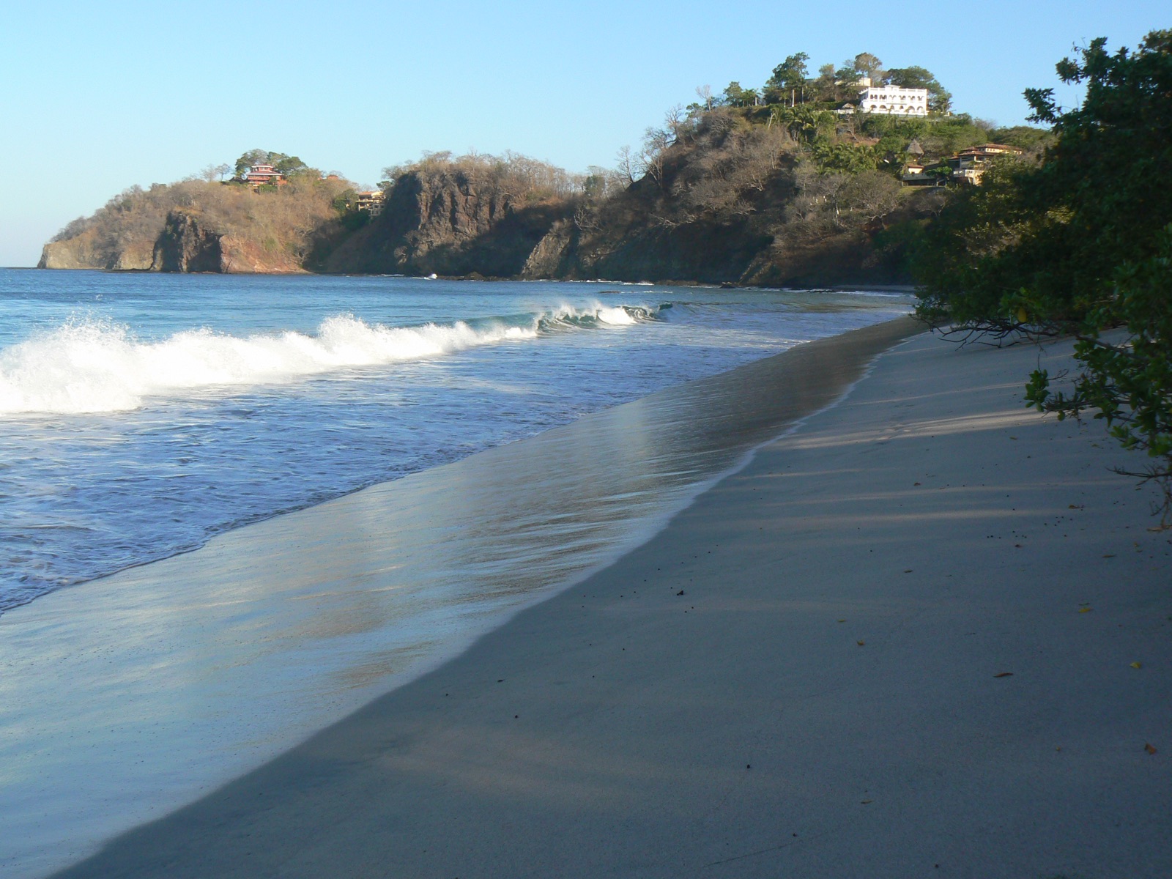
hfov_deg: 44.8
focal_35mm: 42
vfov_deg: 34.3
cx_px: 586
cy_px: 440
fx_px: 1422
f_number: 5.6
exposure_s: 1/250
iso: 80
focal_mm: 6.9
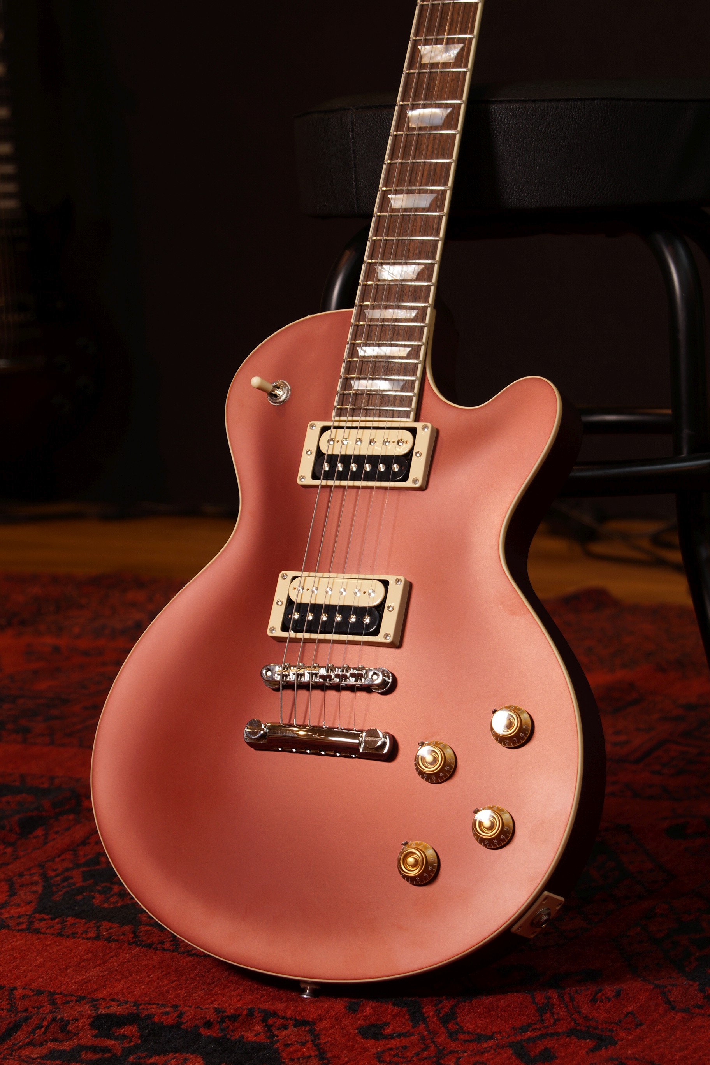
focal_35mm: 90
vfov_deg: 22.6
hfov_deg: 15.2
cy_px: 532
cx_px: 355
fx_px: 2662
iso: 100
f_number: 5.6
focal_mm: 60
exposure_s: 1/13
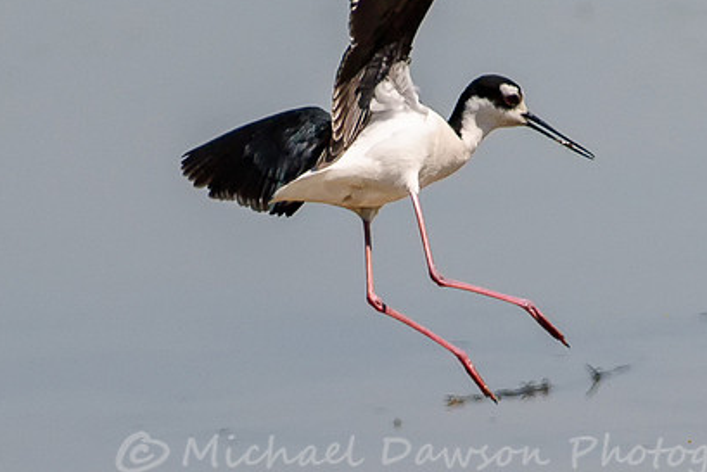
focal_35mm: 596
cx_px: 479
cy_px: 170
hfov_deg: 3.5
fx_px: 11708
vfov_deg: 2.3
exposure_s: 1/4000
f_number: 5.6
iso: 400
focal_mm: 280
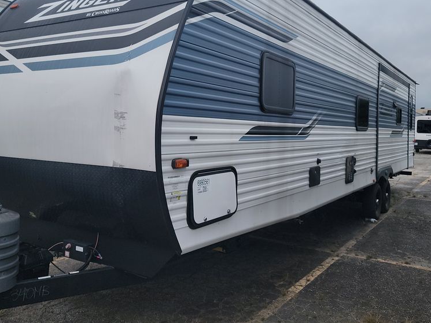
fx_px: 411
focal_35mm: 33
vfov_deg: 42.8
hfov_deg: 55.3
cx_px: 212
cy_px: 135
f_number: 1.8
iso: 139
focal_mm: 6.7
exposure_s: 1/59
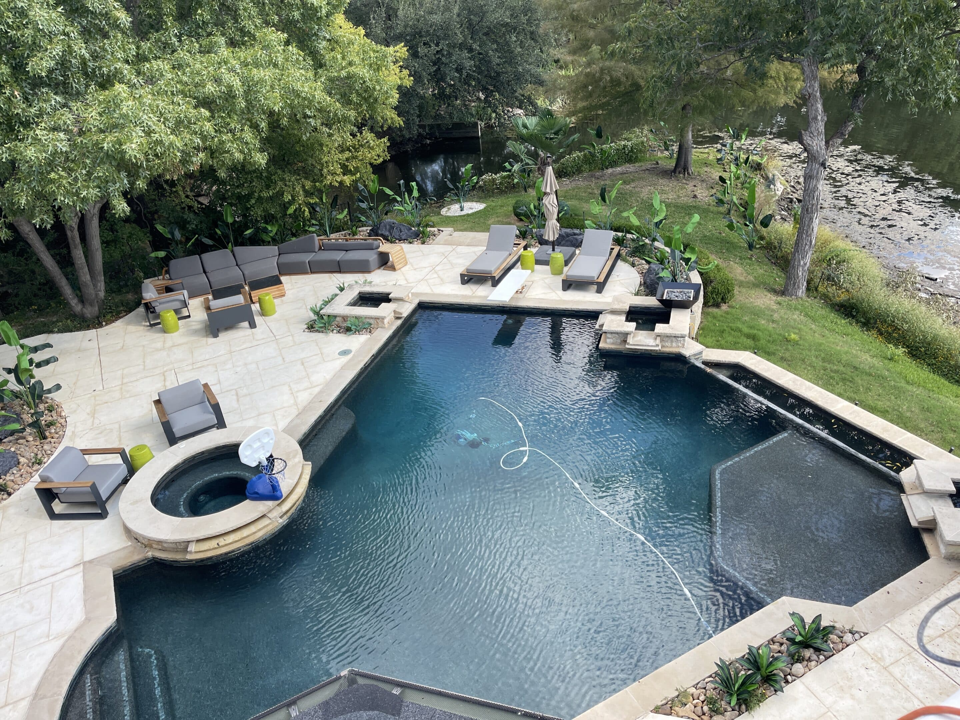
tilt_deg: -28.4
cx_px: 480
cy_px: 360
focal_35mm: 25
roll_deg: +5.7
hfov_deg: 69.4
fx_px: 693
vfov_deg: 54.9
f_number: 1.6
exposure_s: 1/653
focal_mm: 5.1
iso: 32
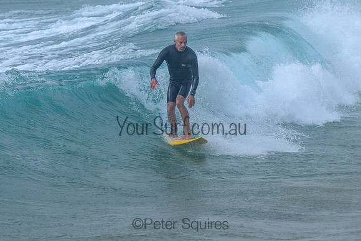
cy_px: 92
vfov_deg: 2.5
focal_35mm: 550
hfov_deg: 3.7
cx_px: 143
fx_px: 5520
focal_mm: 400
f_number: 8
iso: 500
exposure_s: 1/2000
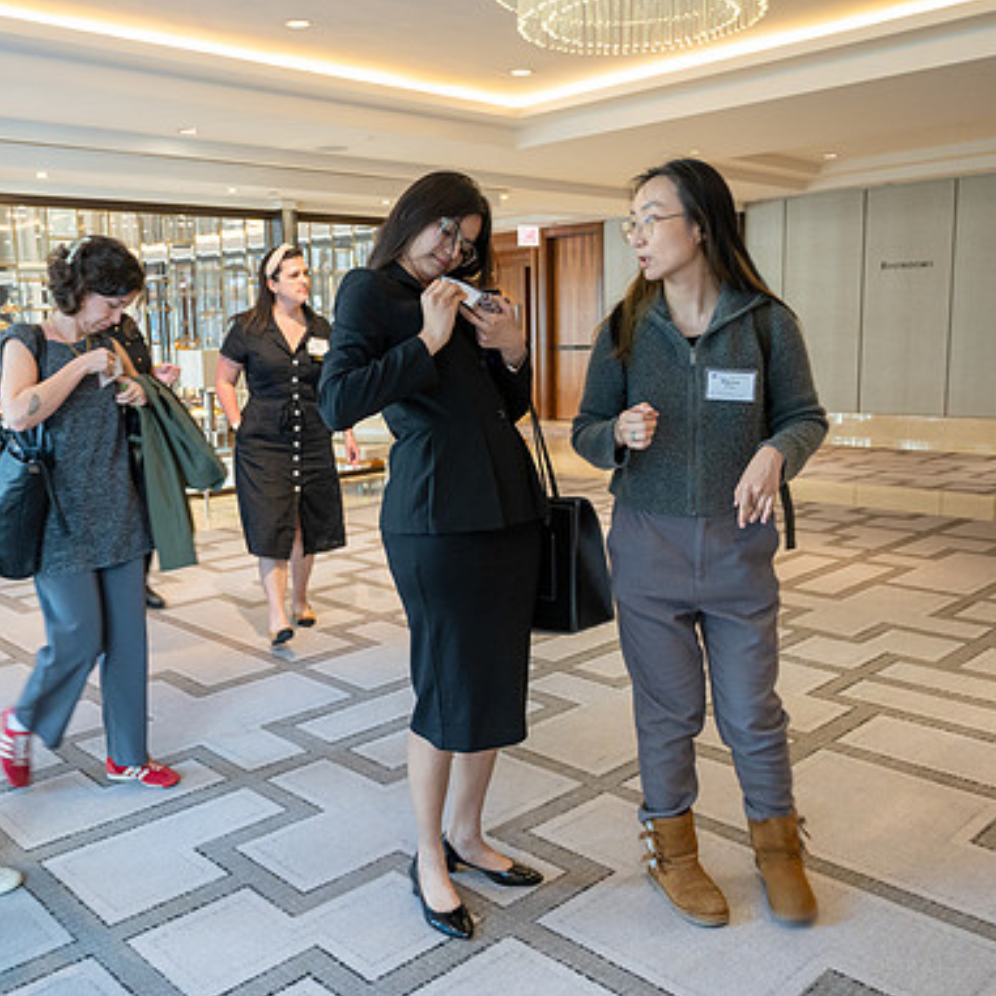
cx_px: 437
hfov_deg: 49.6
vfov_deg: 49.7
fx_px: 1074
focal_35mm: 33
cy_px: 499
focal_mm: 25.5
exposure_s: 1/50
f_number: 4
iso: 1600
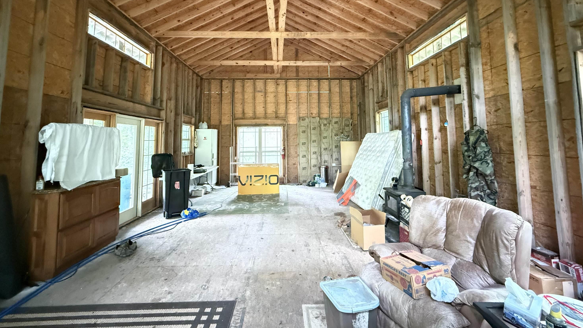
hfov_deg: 99.4
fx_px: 247
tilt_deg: +4.5
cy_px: 122
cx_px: 289
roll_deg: +0.1
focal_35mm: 16
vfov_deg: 66.0
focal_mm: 2.22
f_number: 2.2
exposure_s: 1/22
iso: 2500
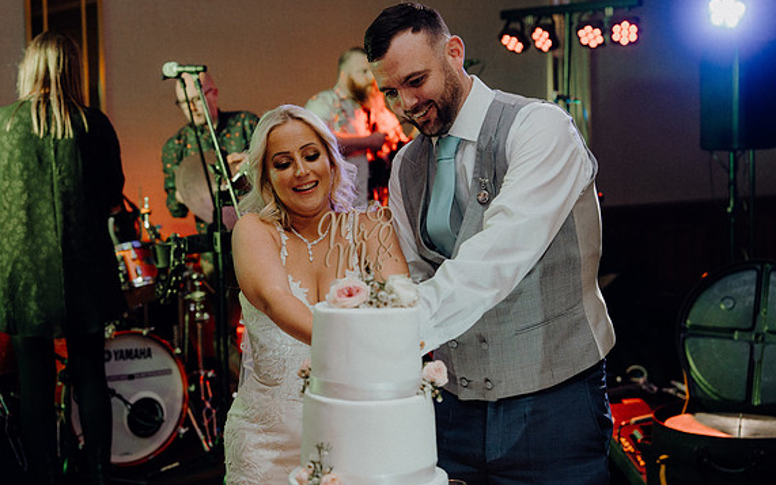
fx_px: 1206
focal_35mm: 57
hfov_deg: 35.7
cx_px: 386
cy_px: 234
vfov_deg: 22.8
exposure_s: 1/160
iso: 2500
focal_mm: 55
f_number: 3.5
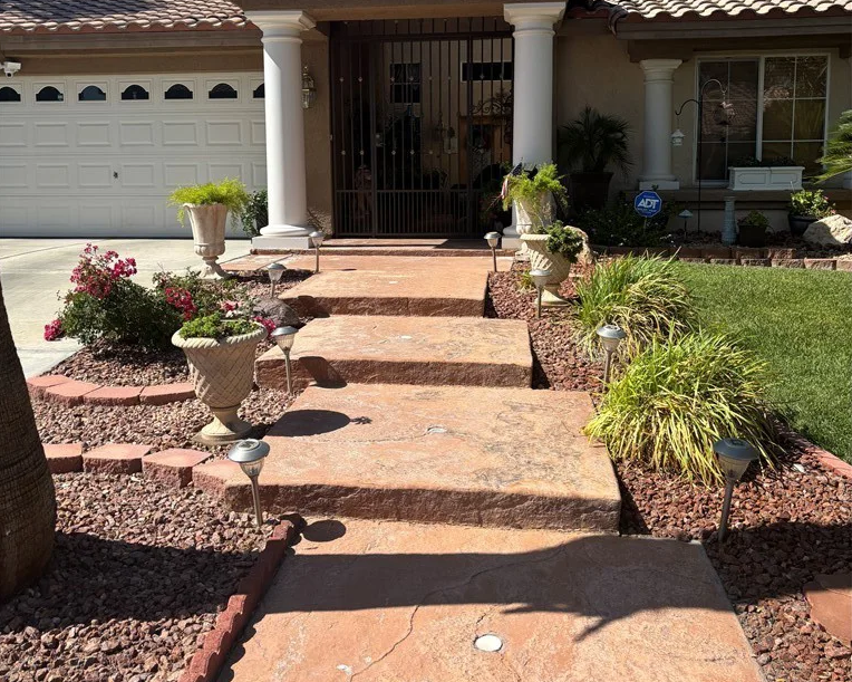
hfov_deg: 52.8
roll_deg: -1.5
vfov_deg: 43.1
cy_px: 263
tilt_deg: -4.6
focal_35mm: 34
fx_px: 857
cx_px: 425
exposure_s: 1/3311
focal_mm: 5.96
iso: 50
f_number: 1.6
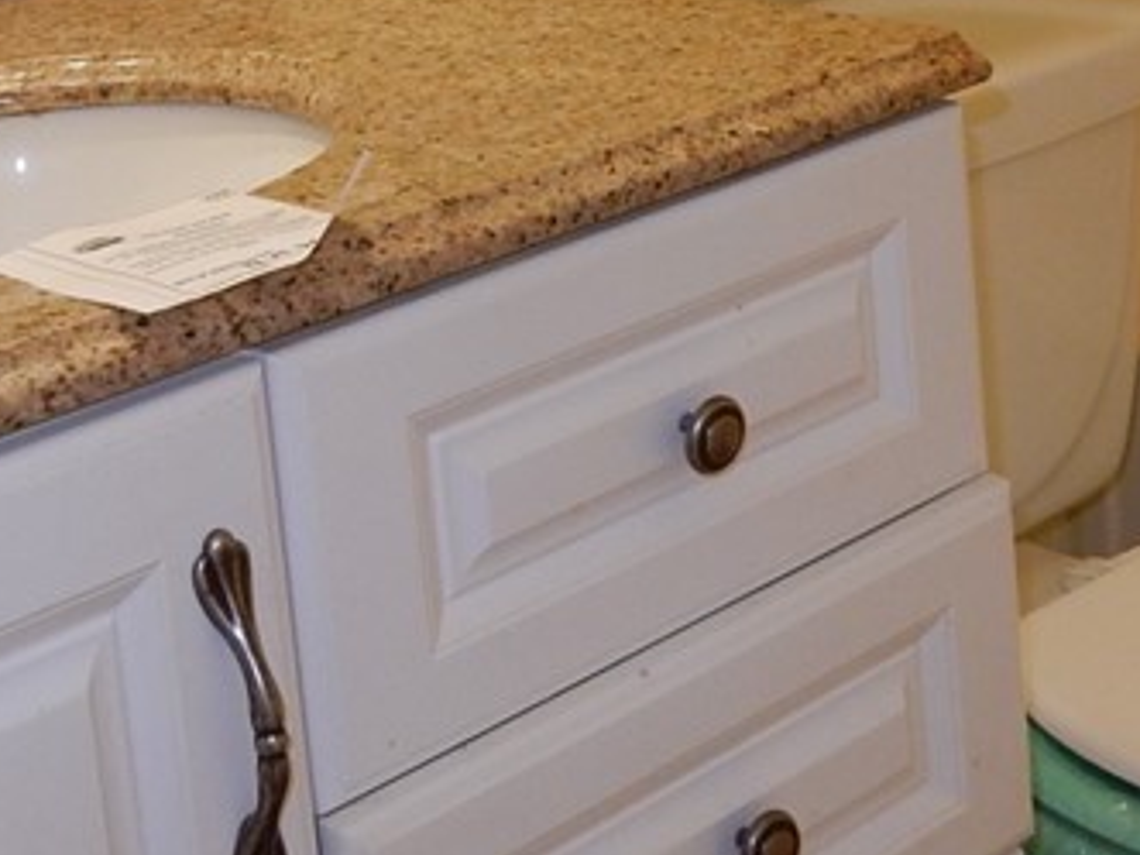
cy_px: -216
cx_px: 604
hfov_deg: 25.3
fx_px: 2536
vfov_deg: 18.0
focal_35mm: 77
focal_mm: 4.5
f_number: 3.7
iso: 200
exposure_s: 1/30
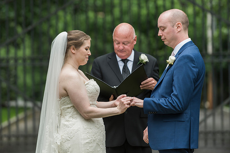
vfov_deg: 6.7
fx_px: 1312
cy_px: 74
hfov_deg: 10.0
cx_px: 112
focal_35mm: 205
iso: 800
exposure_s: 1/640
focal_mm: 200
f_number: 4
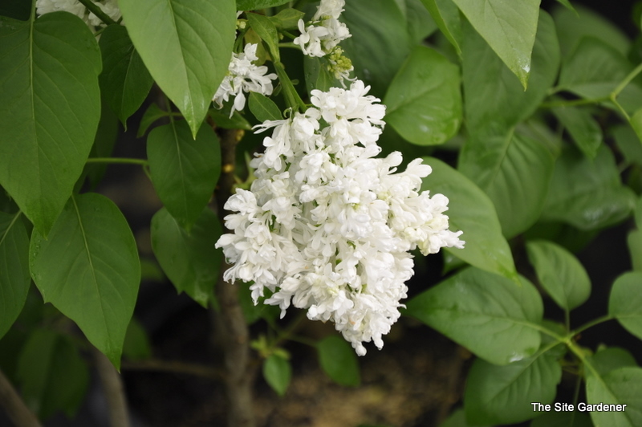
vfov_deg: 8.7
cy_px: 214
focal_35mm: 158
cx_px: 321
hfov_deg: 13.1
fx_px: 2806
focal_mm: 105
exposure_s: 1/160
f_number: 6.3
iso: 200
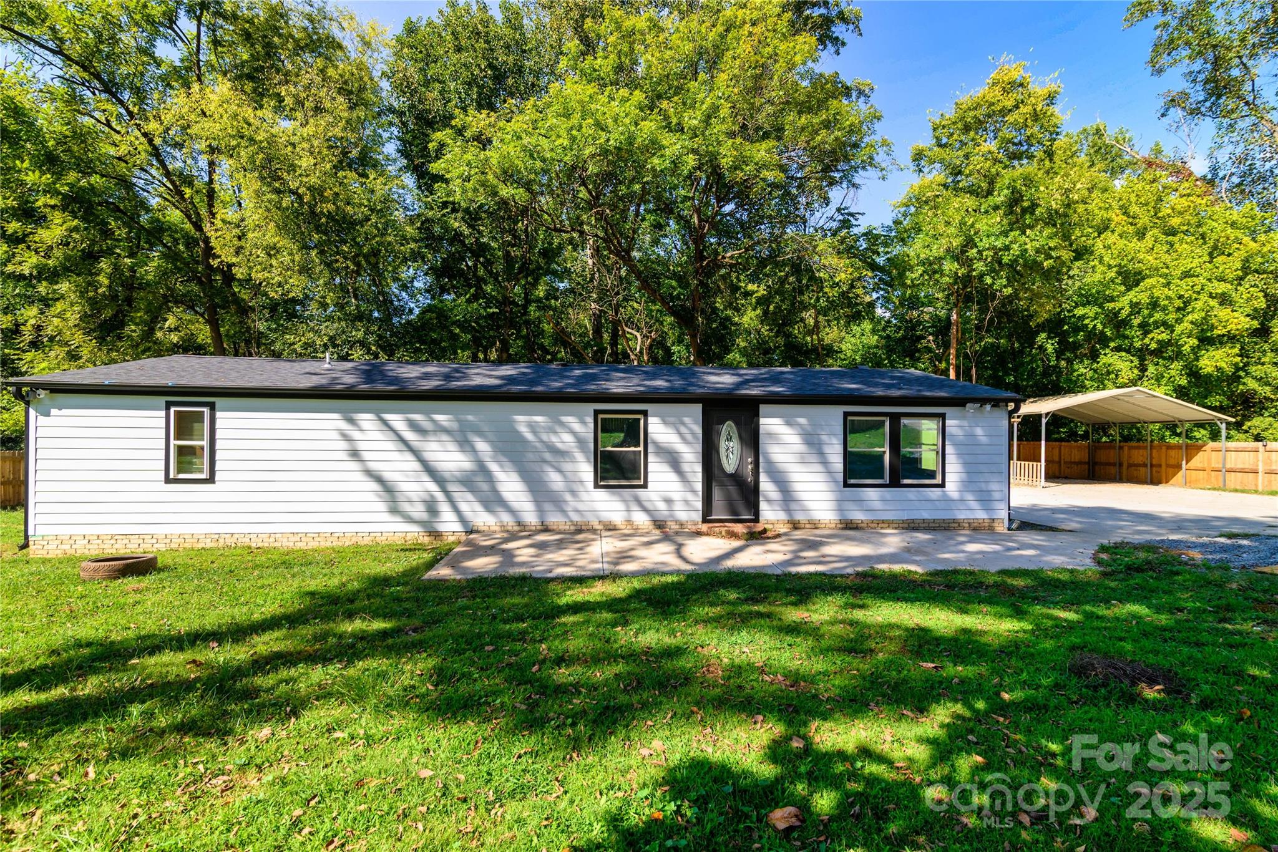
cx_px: 639
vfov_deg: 73.8
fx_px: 568
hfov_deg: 96.7
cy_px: 426
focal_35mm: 16
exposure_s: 1/640
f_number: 9
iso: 500
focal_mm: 16
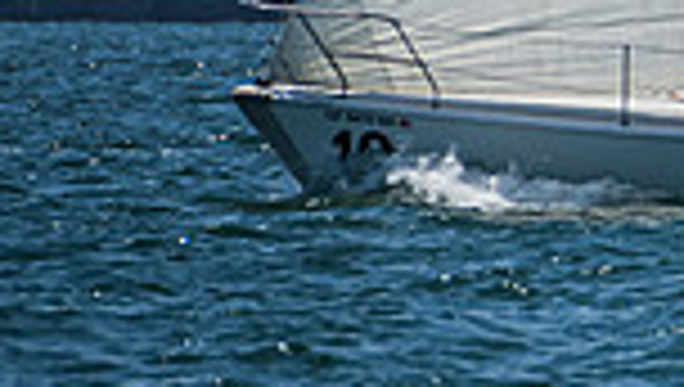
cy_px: -196
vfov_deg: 0.6
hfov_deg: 1.0
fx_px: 38886
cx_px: 1703
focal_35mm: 2141
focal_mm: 400
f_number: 8
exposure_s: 1/1600
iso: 400
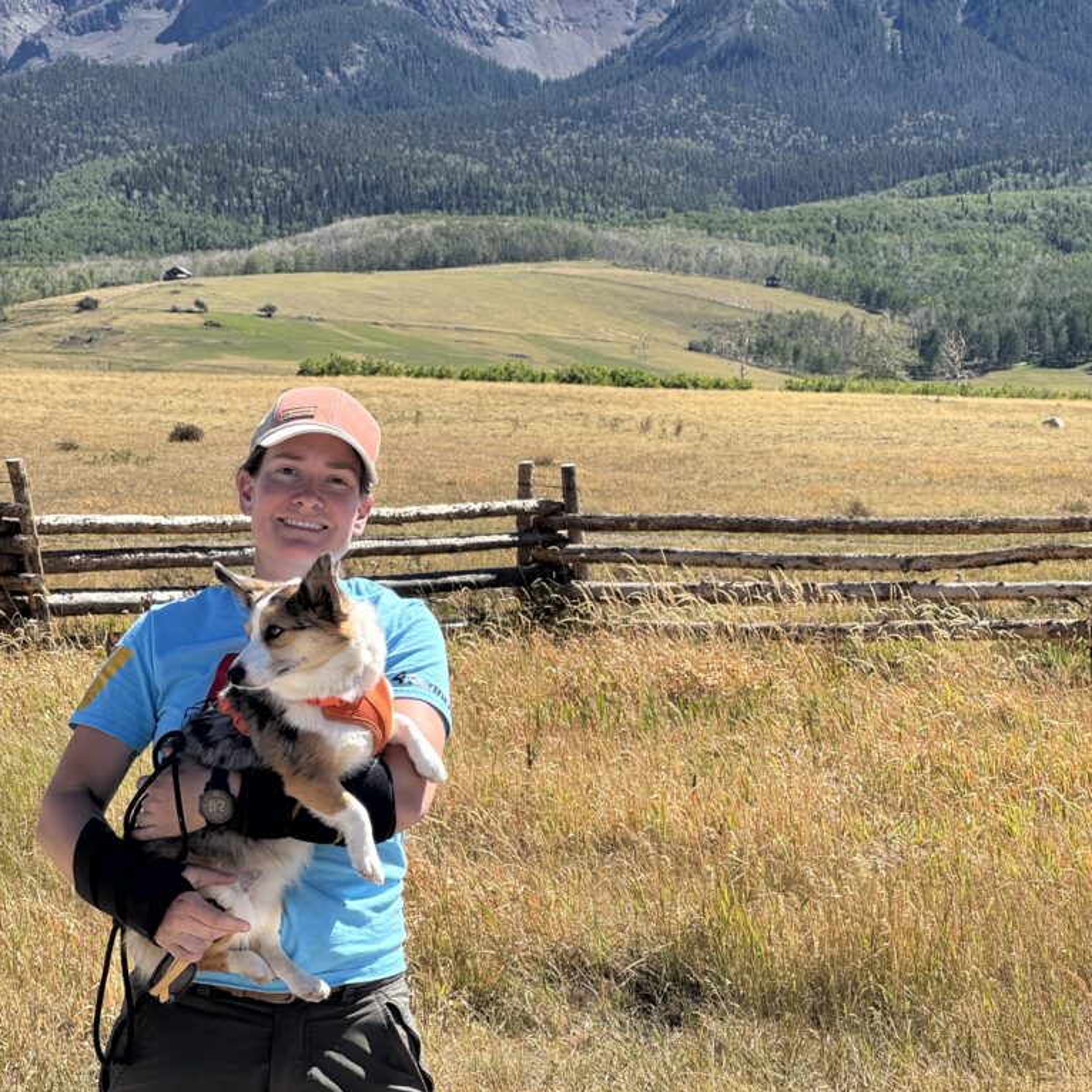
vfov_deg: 19.1
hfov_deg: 19.1
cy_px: 468
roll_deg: -2.3
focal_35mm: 91
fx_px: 3248
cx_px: 546
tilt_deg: -1.5
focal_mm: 9
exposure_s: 1/605
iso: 25
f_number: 2.8
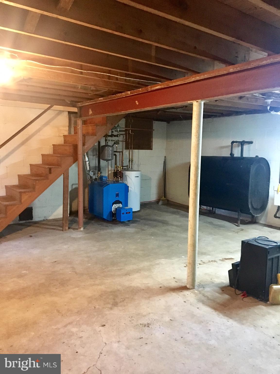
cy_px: 187
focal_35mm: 29
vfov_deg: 61.7
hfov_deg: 48.2
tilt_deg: -6.8
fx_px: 313
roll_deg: +0.7
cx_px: 140
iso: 320
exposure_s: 1/15
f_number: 2.2
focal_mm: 4.15
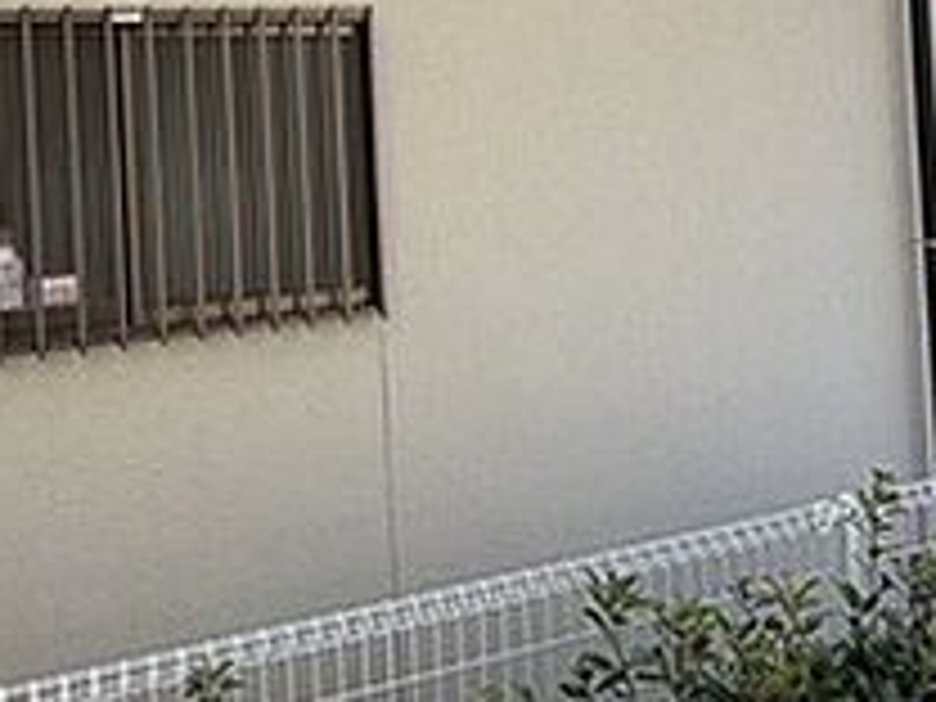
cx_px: 414
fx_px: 1163
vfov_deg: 32.6
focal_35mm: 43
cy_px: 130
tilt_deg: -0.8
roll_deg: +2.9
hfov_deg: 43.8
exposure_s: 1/607
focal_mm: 2.22
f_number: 2.2
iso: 40
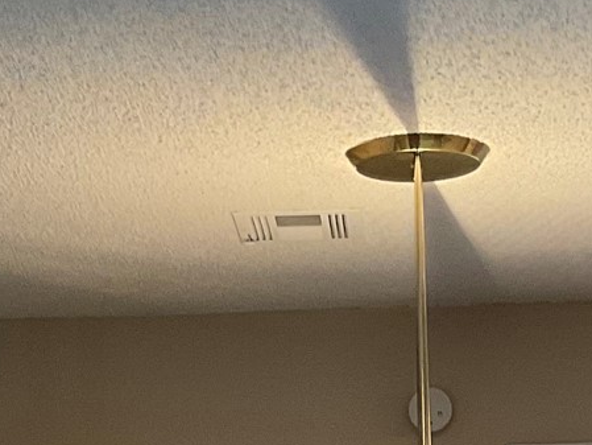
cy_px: 897
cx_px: 410
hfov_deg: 15.8
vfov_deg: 10.9
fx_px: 2121
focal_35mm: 124
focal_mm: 3
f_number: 1.8
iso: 160
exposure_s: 1/60
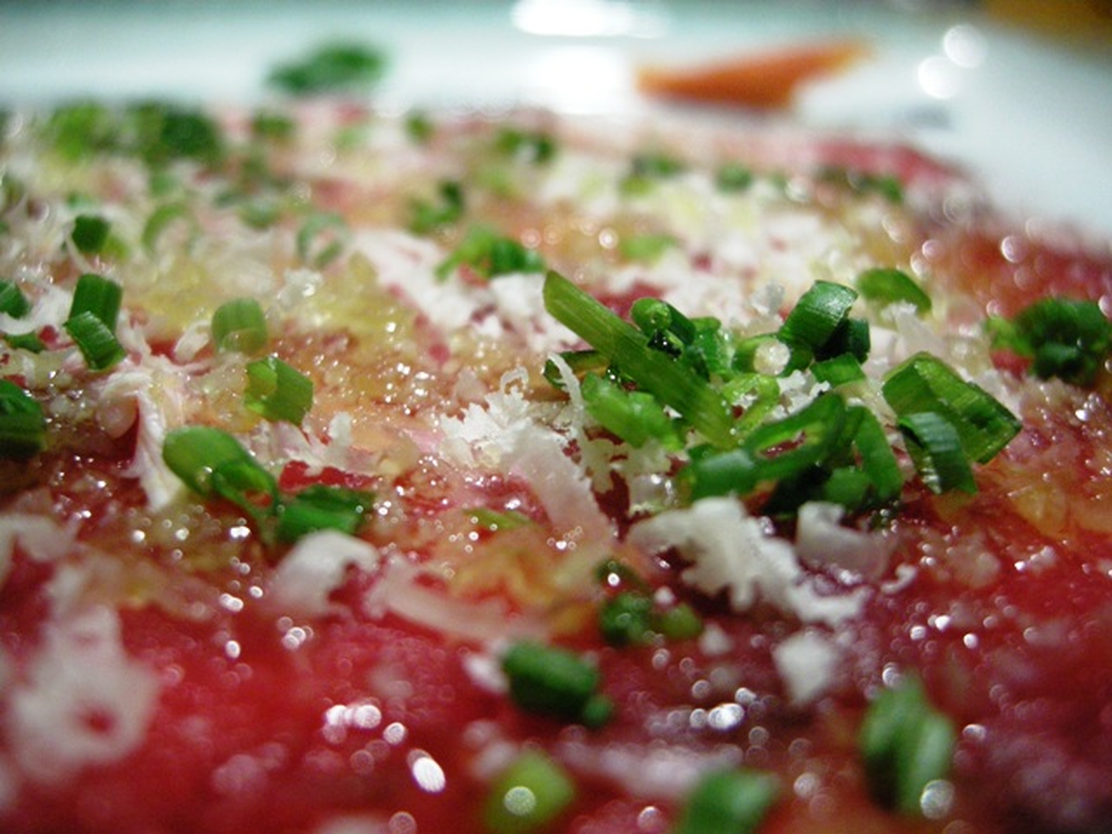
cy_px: 417
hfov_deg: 51.4
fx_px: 1156
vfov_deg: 39.7
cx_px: 556
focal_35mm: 36
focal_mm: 7.5
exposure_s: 1/125
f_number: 2.7
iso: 608
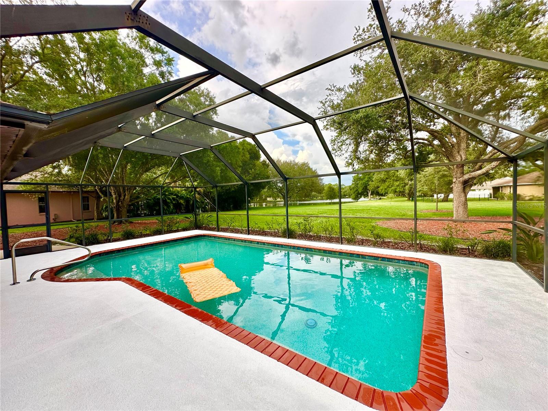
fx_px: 222
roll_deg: +1.4
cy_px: 206
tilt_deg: -1.8
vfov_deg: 85.7
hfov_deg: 102.1
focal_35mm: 14
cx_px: 274
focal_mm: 2.22
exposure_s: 1/299
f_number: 2.2
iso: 40
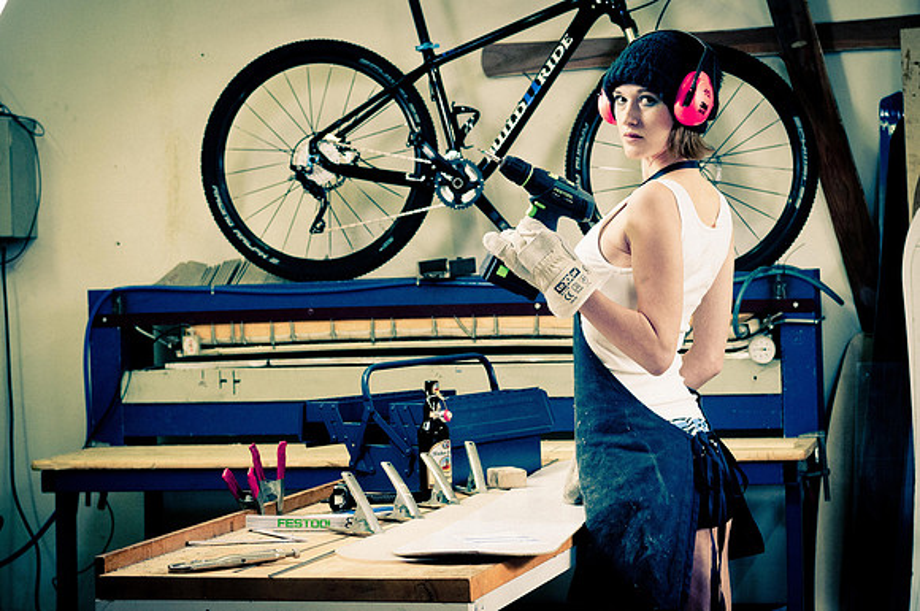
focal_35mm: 93
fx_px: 2373
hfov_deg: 21.9
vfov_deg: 14.7
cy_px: 306
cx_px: 460
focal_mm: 62
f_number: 5.6
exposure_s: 1/60
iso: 320
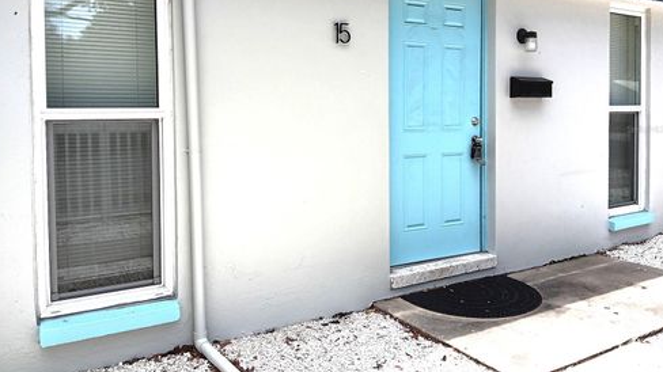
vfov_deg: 39.7
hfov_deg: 66.1
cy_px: 129
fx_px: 510
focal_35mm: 29
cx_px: 327
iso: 20
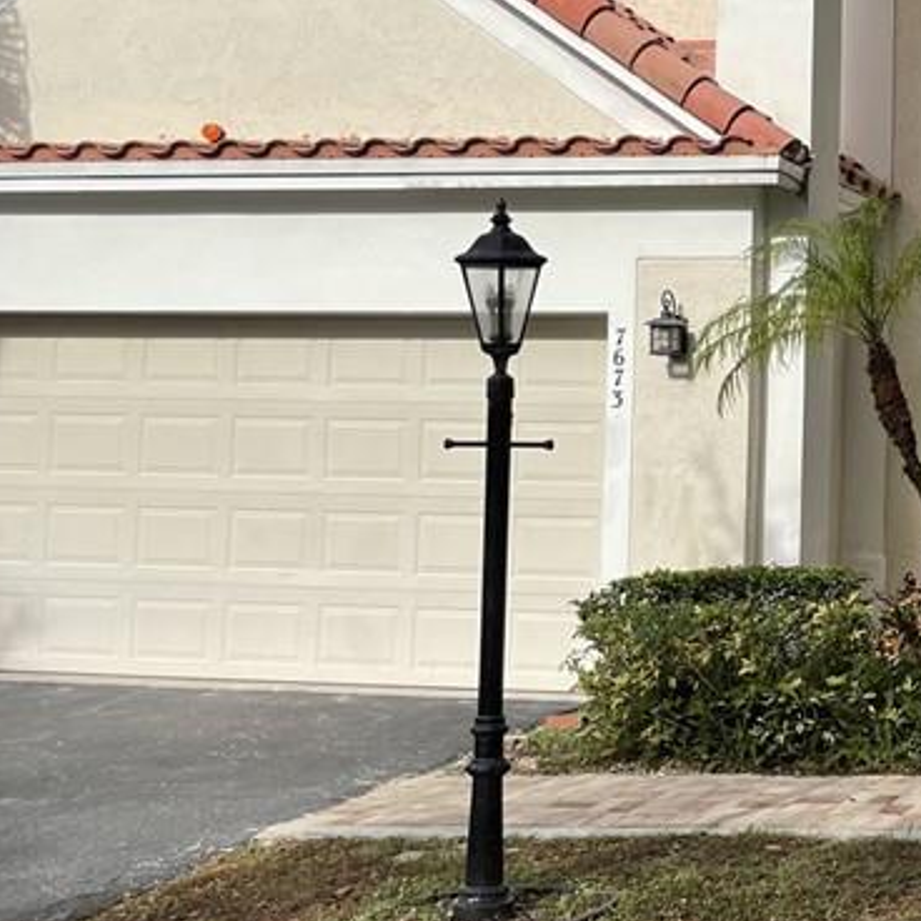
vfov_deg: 26.8
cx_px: 1059
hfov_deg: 24.7
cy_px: 318
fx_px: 1926
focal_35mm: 64
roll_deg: -0.6
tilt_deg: +4.8
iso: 32
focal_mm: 4.2
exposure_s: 1/4000
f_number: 1.6
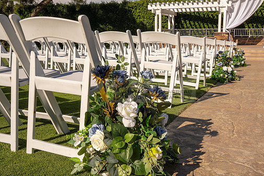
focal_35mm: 36
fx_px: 264
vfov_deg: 36.9
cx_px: 151
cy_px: 90
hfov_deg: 52.9
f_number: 16
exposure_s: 1/160
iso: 100
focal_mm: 31.3
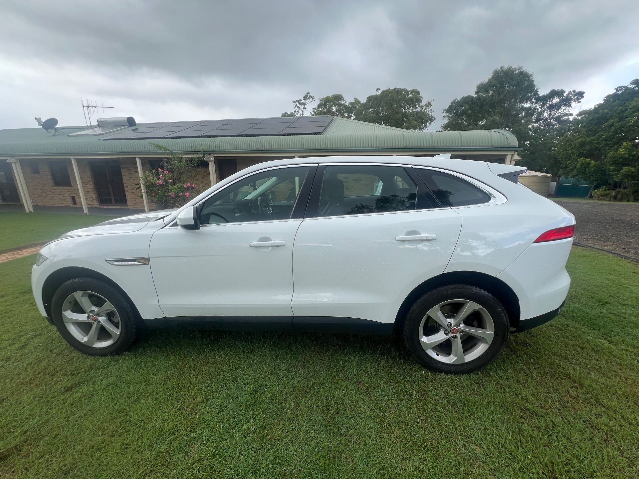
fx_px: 240
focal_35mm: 13
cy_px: 240
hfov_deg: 106.2
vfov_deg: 89.9
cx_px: 320
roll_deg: +0.1
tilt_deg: -15.2
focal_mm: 1.57
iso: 32
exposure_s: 1/419
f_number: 1.8
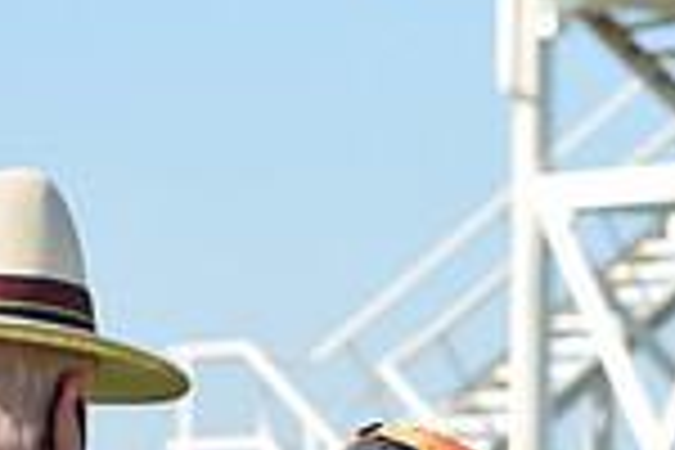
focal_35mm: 395
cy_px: 821
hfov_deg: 5.2
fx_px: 7406
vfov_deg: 3.5
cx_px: 572
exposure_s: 1/1250
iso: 500
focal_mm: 102
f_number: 6.3
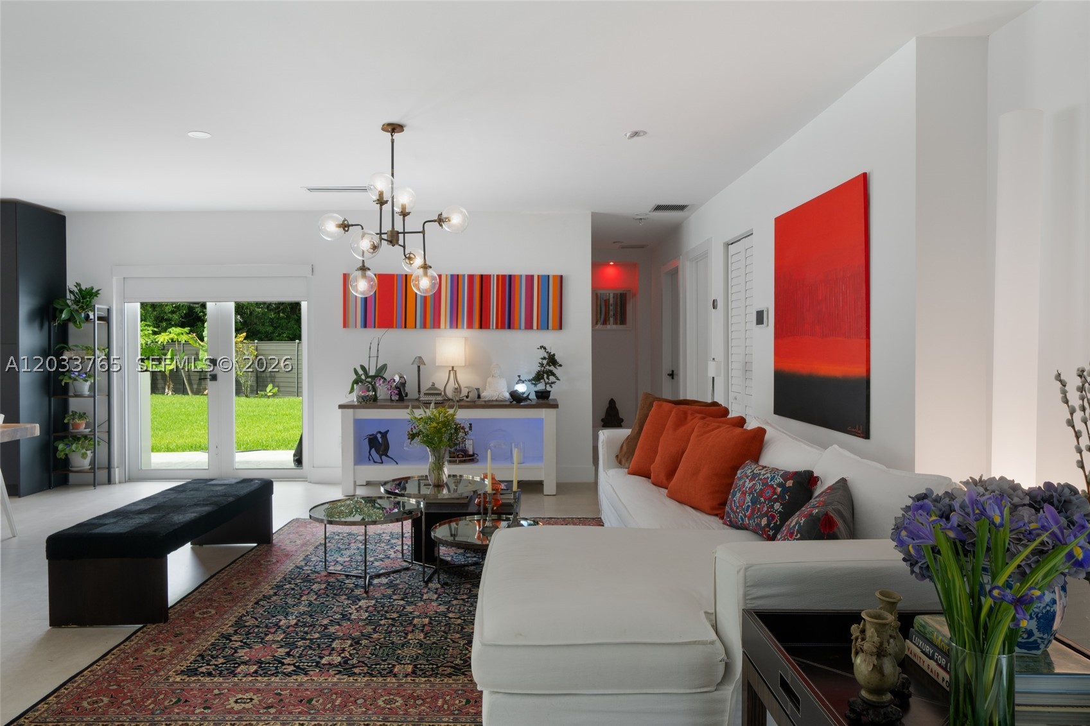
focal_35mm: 24
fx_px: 727
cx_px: 545
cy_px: 363
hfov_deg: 73.7
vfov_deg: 53.1
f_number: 13
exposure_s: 1/3
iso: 250
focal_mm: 24
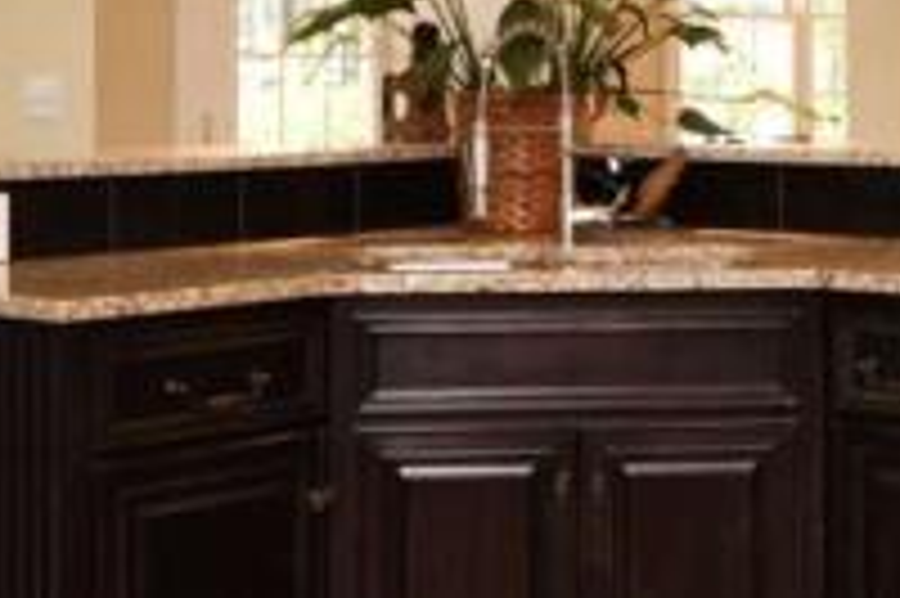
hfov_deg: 22.5
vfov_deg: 14.9
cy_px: 13
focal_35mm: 90
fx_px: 2248
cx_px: 612
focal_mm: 10
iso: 250
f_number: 4
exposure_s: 1/60
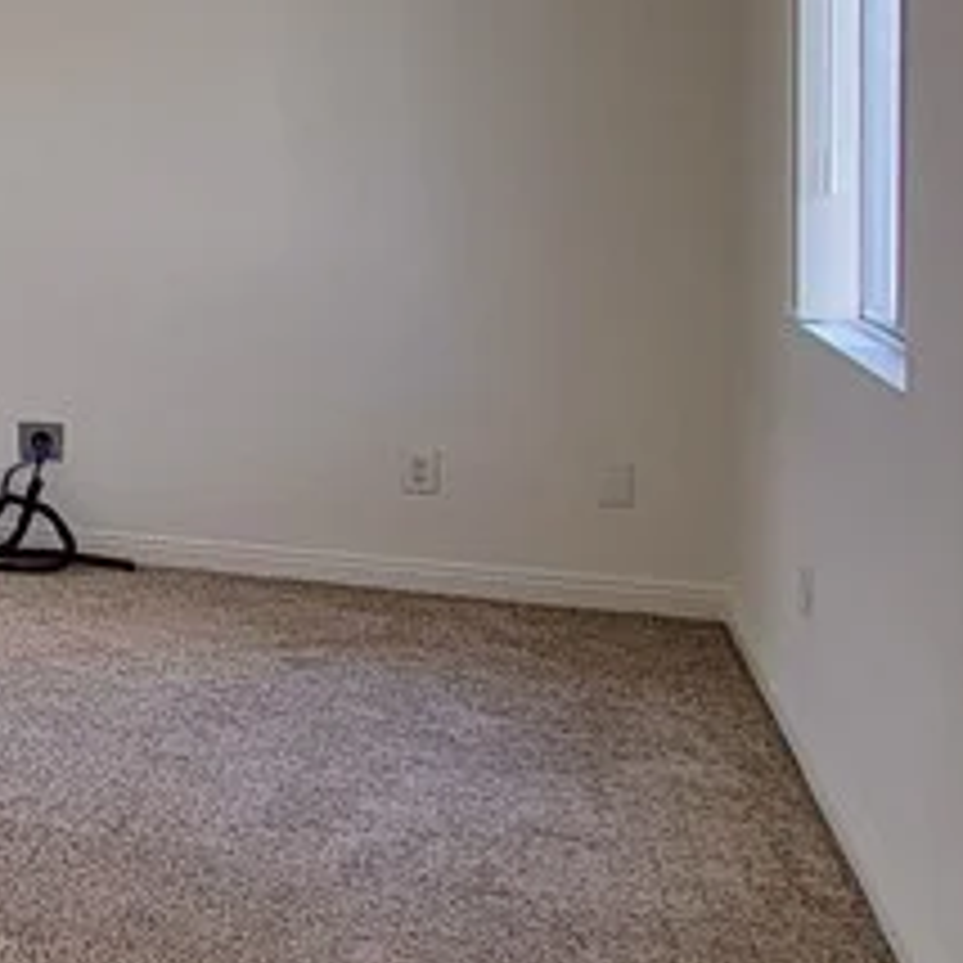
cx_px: -1094
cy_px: 212
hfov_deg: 17.6
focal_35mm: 55
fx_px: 1731
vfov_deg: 30.4
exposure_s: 1/60
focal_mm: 2.2
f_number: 2.2
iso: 100
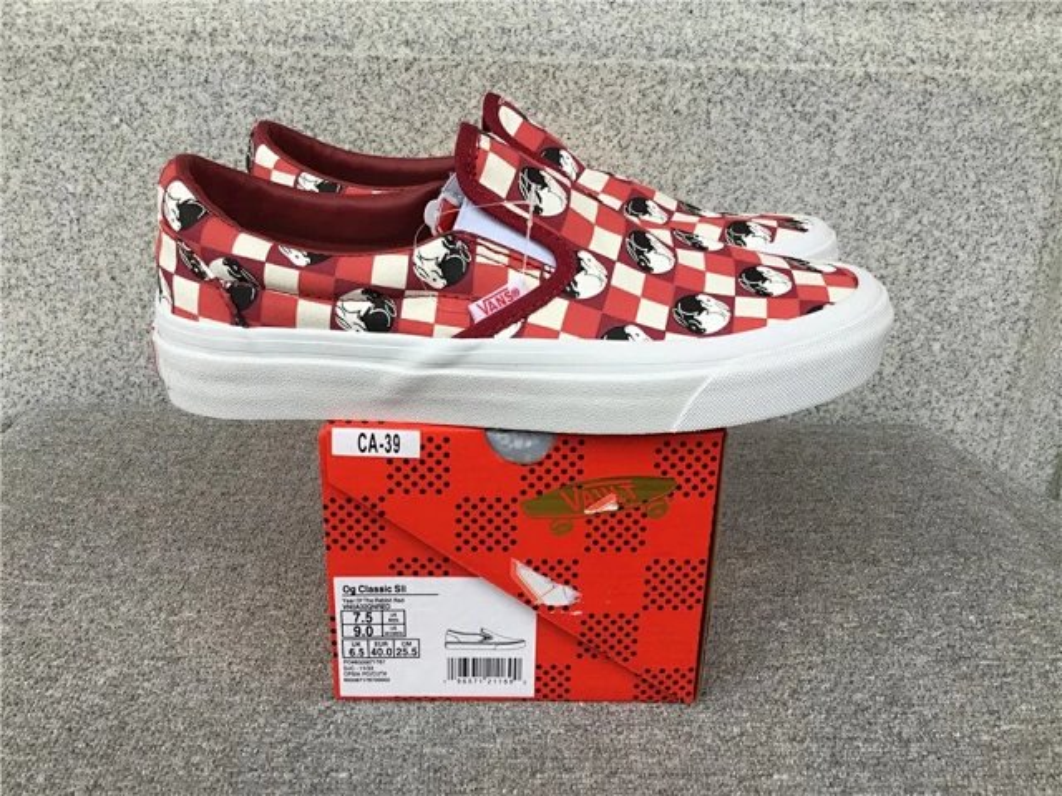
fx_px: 951
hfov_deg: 58.4
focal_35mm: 31
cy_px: 398
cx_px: 531
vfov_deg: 45.4
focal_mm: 3.3
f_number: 2.4
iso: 40
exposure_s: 1/100
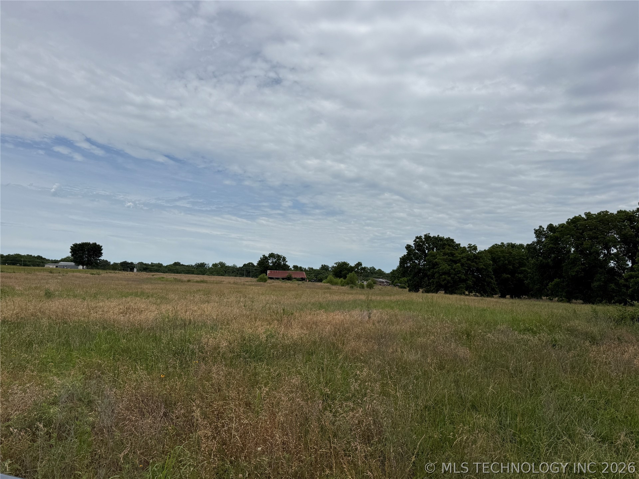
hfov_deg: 71.6
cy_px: 240
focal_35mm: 24
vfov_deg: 56.8
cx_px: 320
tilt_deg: +5.4
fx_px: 443
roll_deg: -1.8
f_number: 1.78
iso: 80
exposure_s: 1/11905
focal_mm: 6.76
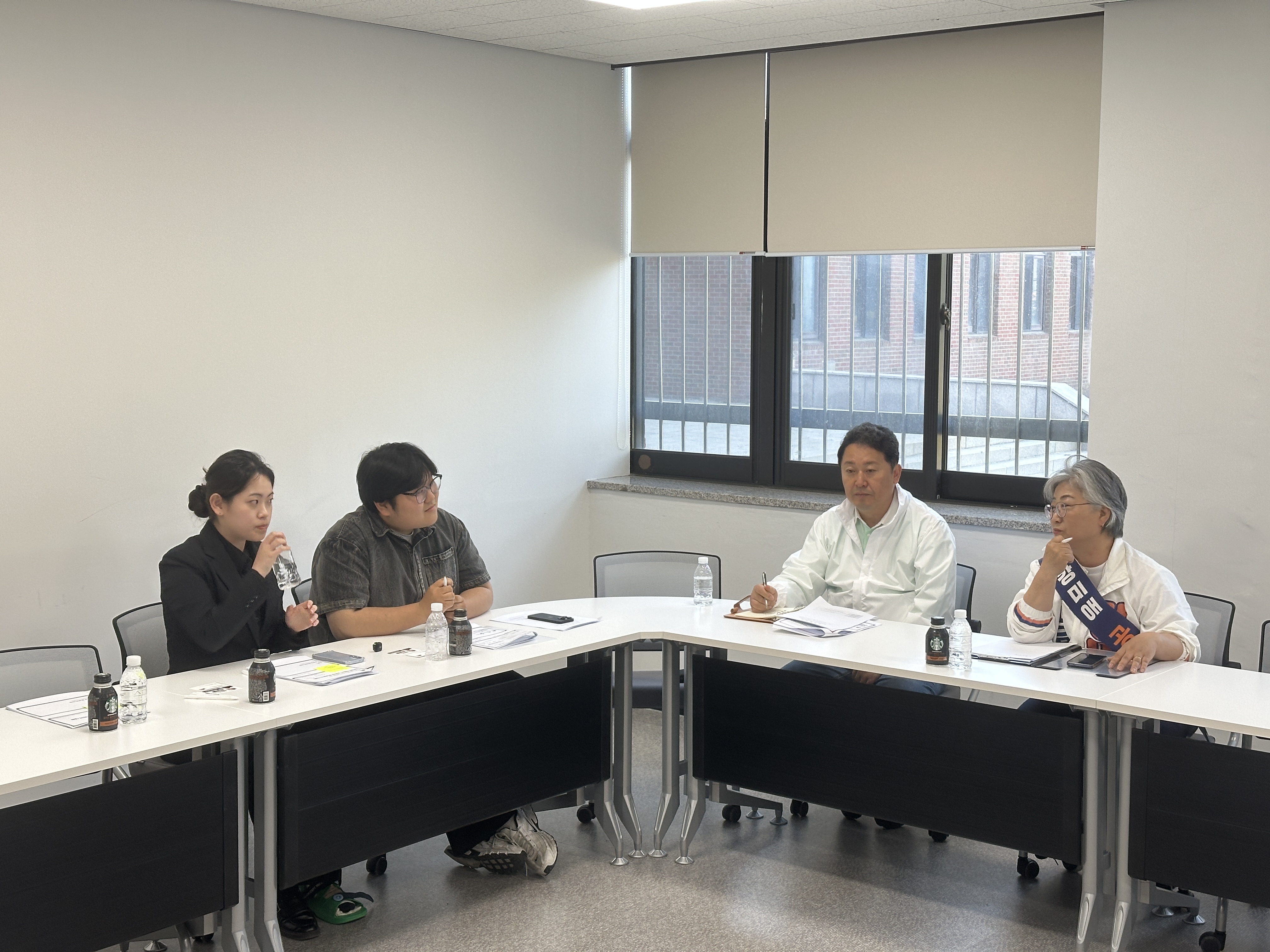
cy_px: 476
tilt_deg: -5.4
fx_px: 1761
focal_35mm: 48
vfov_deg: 30.3
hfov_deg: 39.7
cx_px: 635
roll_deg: -0.3
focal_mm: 6.86
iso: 64
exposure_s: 1/120
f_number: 1.78
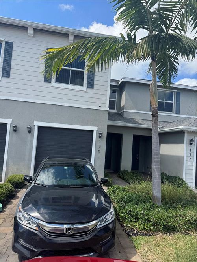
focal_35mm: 24
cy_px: 131
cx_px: 98
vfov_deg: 71.6
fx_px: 182
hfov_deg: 56.8
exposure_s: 1/2415
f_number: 1.78
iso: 80
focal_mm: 6.76
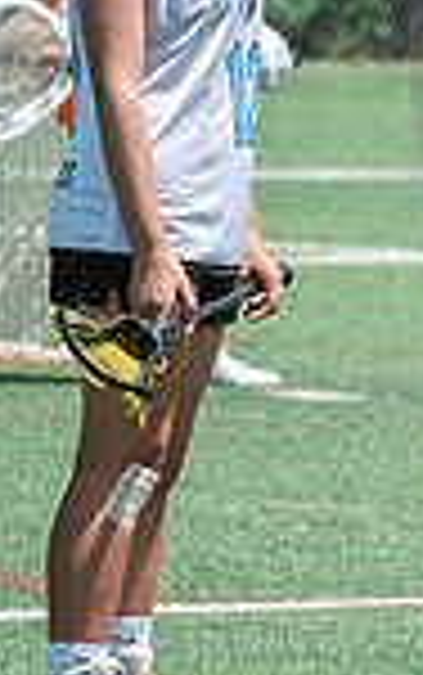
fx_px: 18097
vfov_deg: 2.1
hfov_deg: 1.3
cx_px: 1533
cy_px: -177
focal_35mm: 983
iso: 400
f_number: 5
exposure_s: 1/1600
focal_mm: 200
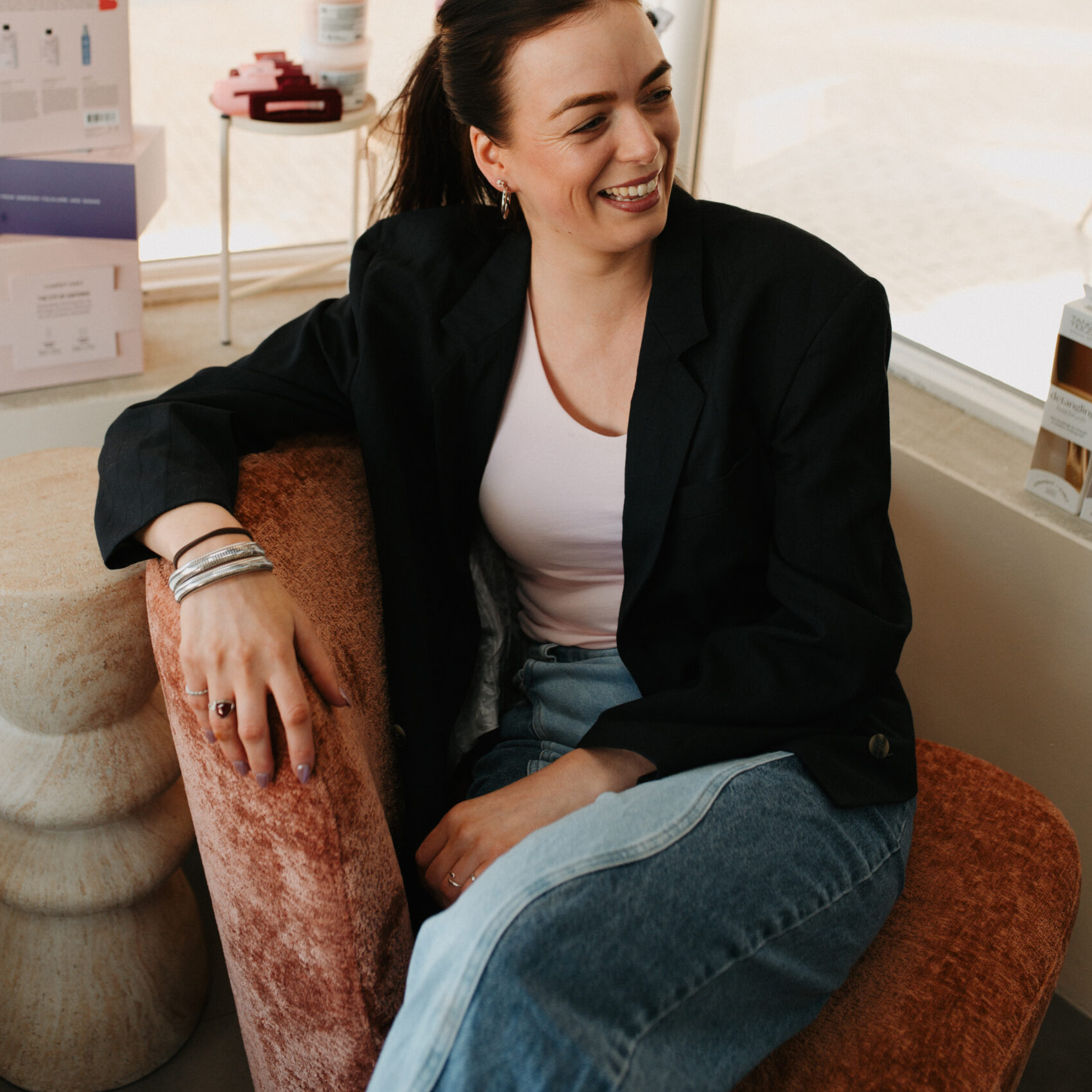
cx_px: 549
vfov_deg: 36.8
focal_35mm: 45
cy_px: 293
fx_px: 1606
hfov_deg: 37.6
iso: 640
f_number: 2.8
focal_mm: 35
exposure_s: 1/500
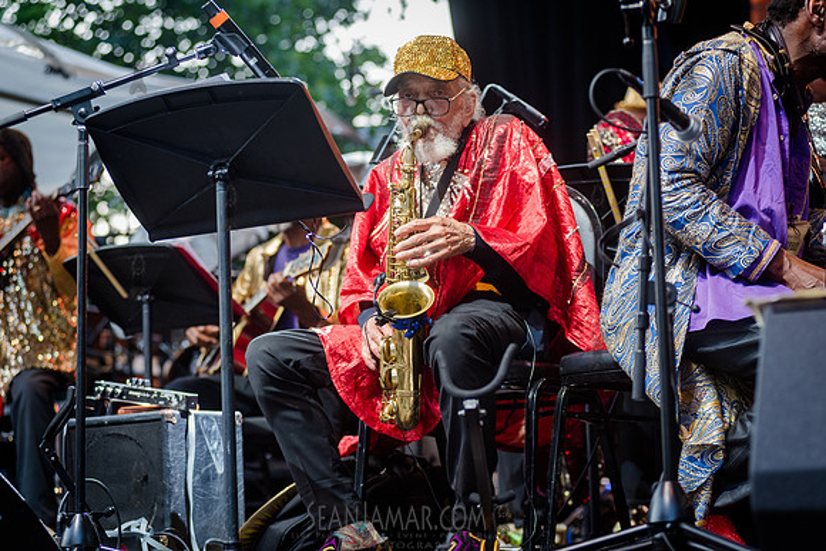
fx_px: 2295
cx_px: 413
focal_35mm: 100
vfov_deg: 13.7
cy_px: 276
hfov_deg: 20.4
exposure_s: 1/400
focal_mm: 100
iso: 1000
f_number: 3.5
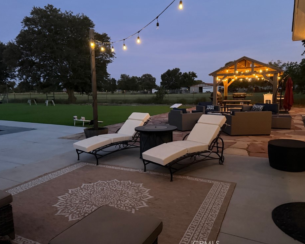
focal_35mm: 26
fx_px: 235
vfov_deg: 54.9
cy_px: 122
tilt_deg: -4.5
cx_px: 155
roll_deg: +2.2
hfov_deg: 66.0
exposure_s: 1/30
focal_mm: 6.76
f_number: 1.78
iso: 1250
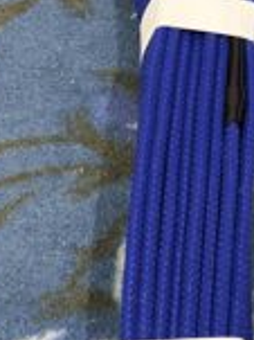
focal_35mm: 69
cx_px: 234
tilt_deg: -70.3
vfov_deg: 27.7
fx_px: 676
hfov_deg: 20.8
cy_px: 266
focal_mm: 5.7
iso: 400
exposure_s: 1/50
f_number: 1.5
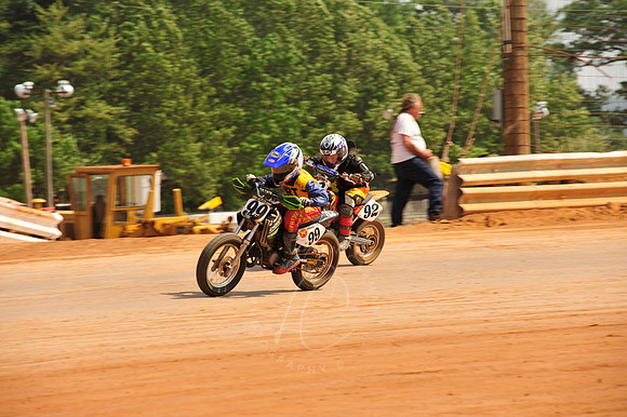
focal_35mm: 200
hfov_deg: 10.3
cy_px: 208
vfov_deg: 6.9
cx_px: 314
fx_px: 3481
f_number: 9
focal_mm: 200
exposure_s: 1/400
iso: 200
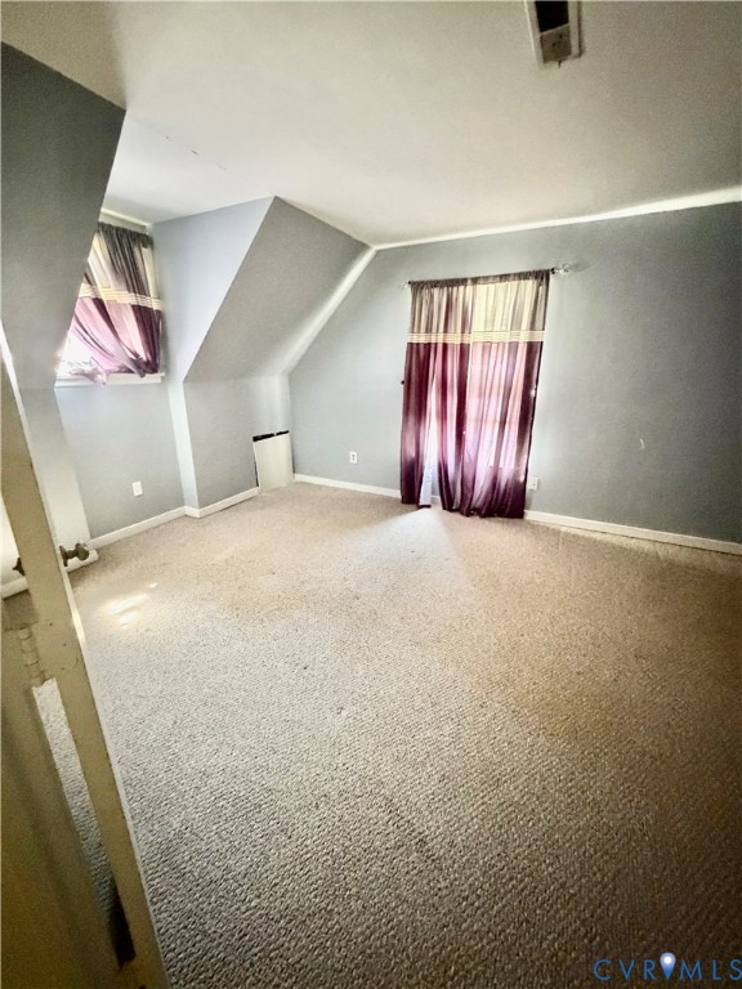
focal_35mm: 14
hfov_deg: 85.7
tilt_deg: -16.3
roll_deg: -0.5
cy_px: 494
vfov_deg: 102.1
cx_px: 371
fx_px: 400
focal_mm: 2.22
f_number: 2.2
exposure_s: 1/48
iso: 1250
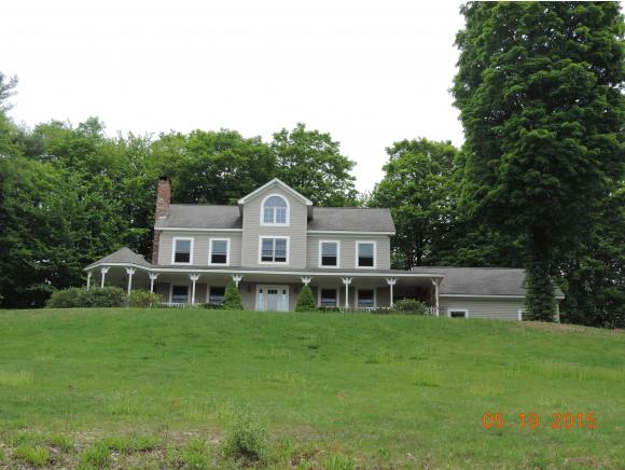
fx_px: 904
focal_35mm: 50
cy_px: 235
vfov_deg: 29.1
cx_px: 312
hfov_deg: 38.2
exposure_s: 1/400
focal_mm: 8.9
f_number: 3.6
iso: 80
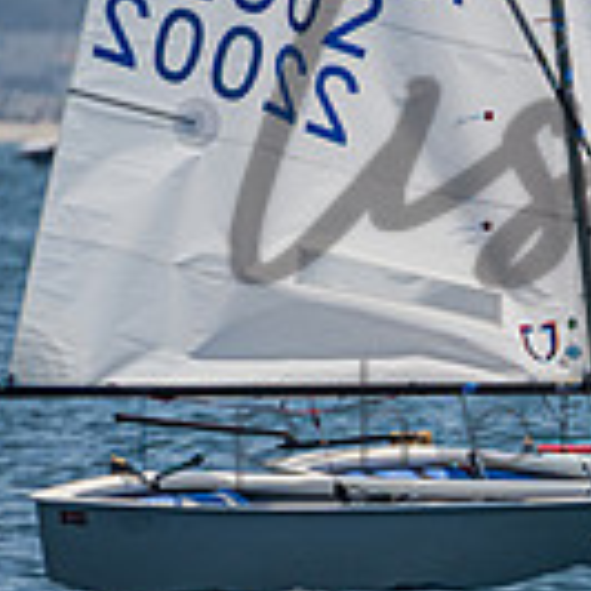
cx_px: 1031
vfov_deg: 1.0
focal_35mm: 1697
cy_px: 308
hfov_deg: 1.0
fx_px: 32779
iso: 250
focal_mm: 350
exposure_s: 1/1600
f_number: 8
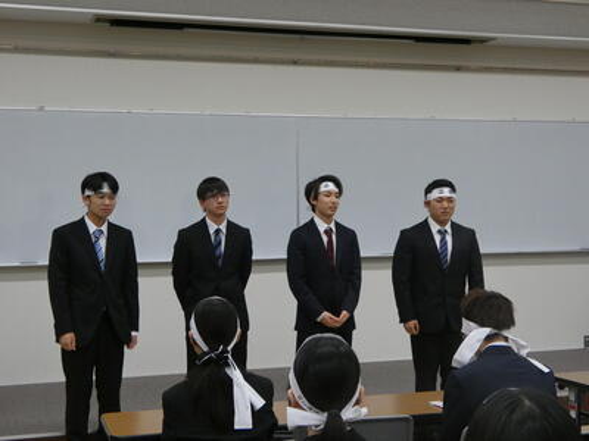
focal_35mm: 55
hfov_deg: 34.9
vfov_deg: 26.6
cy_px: 220
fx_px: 936
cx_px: 294
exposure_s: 1/80
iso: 400
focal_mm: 9.9
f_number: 4
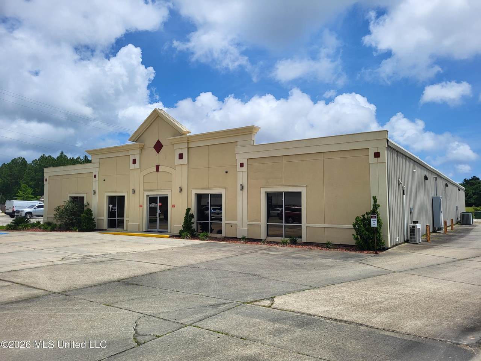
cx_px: 240
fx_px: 361
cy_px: 180
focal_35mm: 26
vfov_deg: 53.1
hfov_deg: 67.3
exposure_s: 1/4654
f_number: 1.8
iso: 40
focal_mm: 5.4
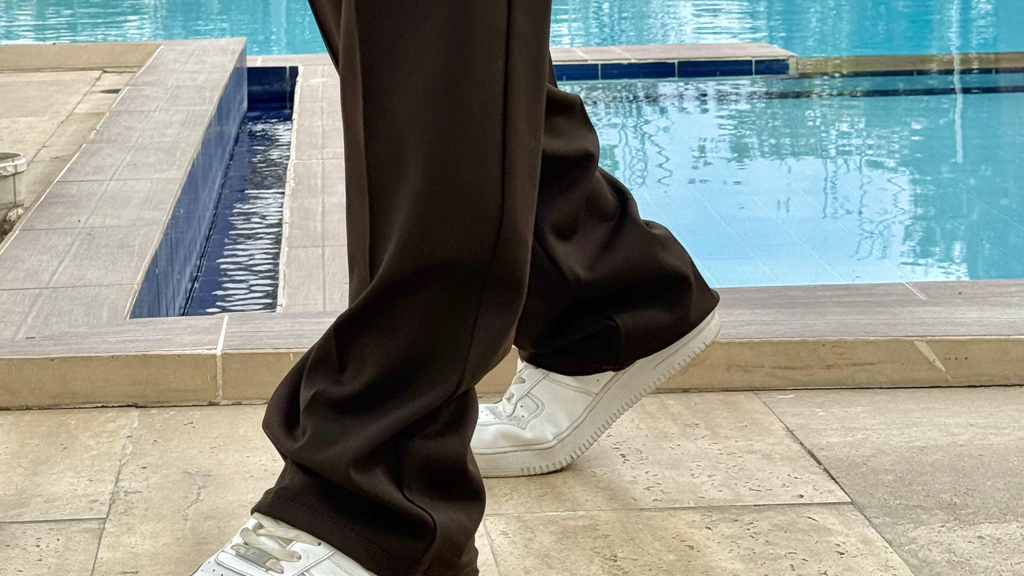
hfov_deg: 24.4
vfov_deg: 13.6
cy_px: -60
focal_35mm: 87
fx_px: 2362
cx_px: 424
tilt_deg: -1.9
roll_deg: +1.3
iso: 64
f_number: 1.78
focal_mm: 6.76
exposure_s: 1/1838
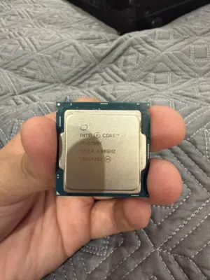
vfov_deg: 71.6
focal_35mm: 24
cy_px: 140
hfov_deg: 56.8
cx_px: 105
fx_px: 194
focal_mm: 2.22
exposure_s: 1/60
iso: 500
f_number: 2.2
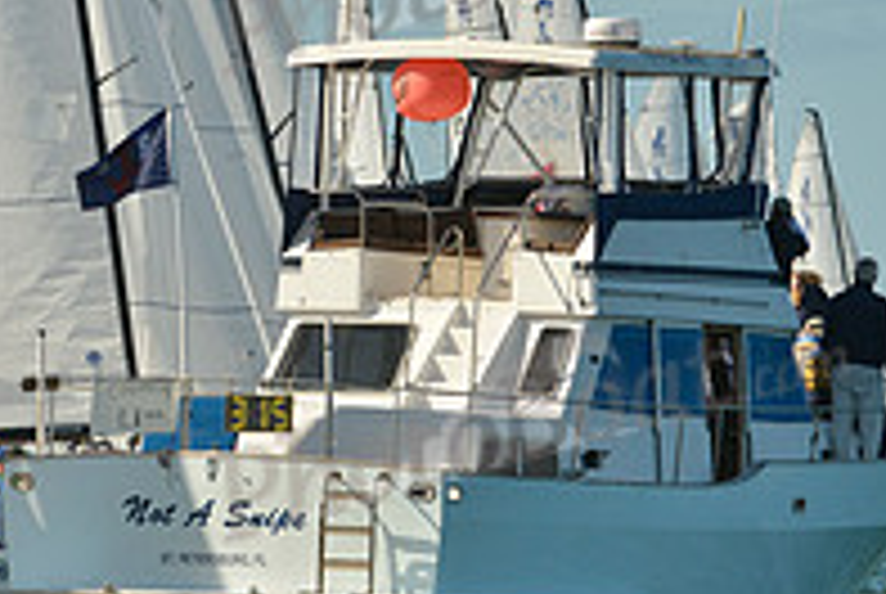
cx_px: -13
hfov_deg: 3.5
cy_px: 254
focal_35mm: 588
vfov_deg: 2.3
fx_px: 14493
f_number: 10
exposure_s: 1/800
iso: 280
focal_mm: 200
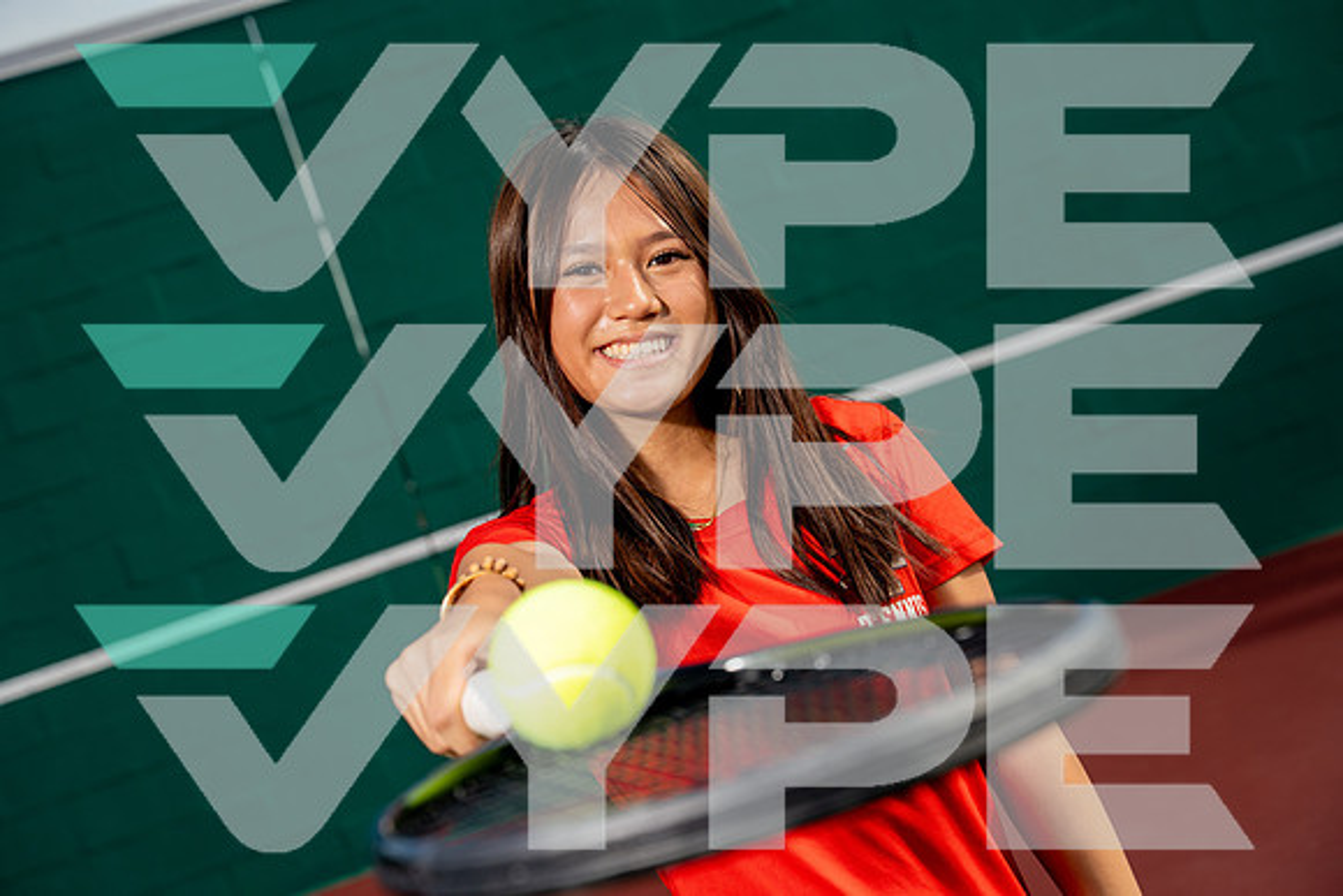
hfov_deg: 28.8
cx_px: 672
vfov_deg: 19.5
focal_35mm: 70
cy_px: 448
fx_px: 2612
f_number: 5.6
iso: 100
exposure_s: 1/640
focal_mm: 70
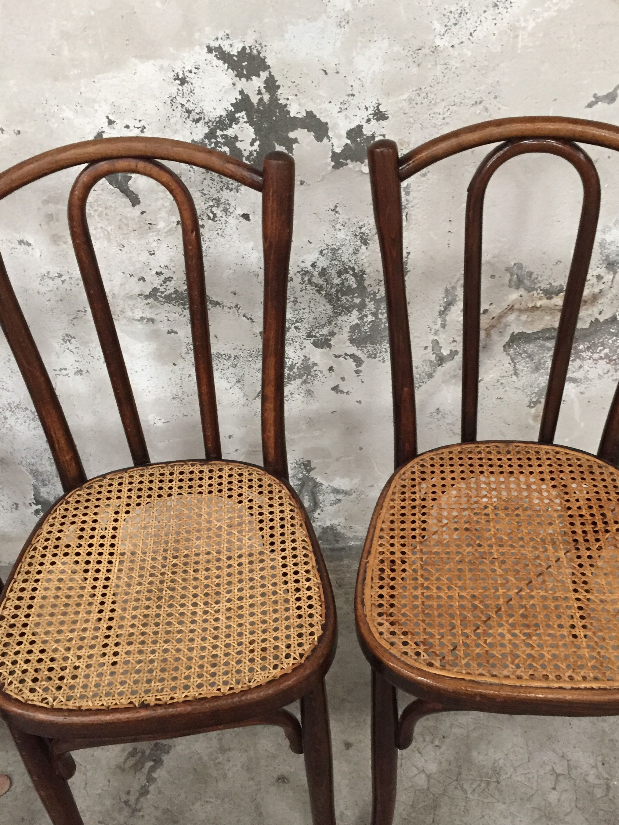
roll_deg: +1.3
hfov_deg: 40.6
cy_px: 475
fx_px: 834
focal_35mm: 35
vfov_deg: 52.4
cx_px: 361
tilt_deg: -39.6
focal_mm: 4.15
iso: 250
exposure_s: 1/20
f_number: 2.2
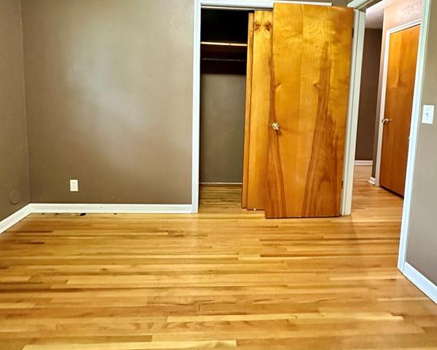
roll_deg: -2.8
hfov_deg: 83.3
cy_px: 117
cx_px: 218
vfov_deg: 68.9
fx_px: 246
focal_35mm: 19
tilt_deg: -4.2
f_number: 2.2
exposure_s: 1/60
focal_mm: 2.22
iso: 800
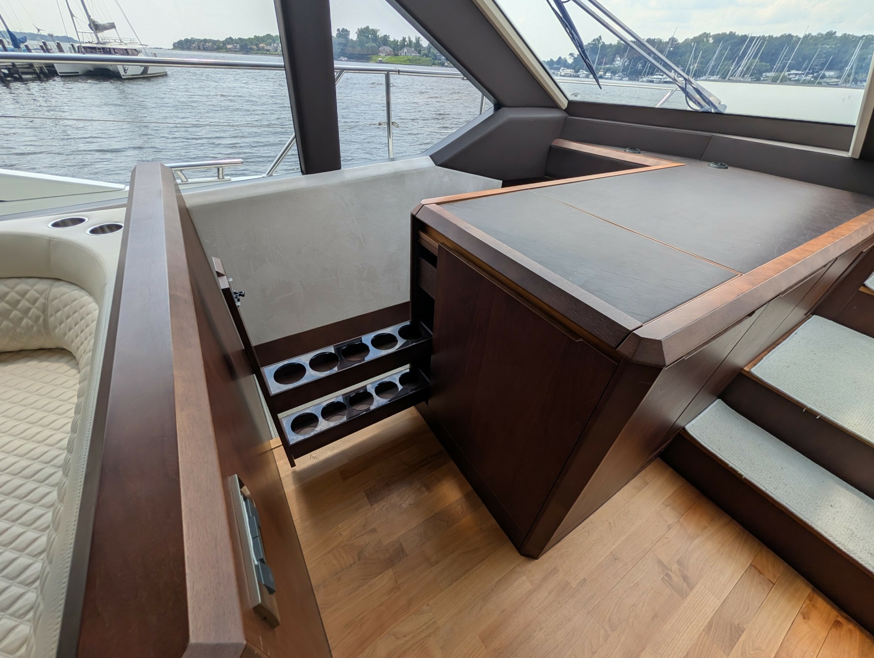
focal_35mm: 12
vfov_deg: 94.6
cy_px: 329
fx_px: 303
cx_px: 437
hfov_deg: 110.5
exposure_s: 1/960
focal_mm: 2.02
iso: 39
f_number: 1.7
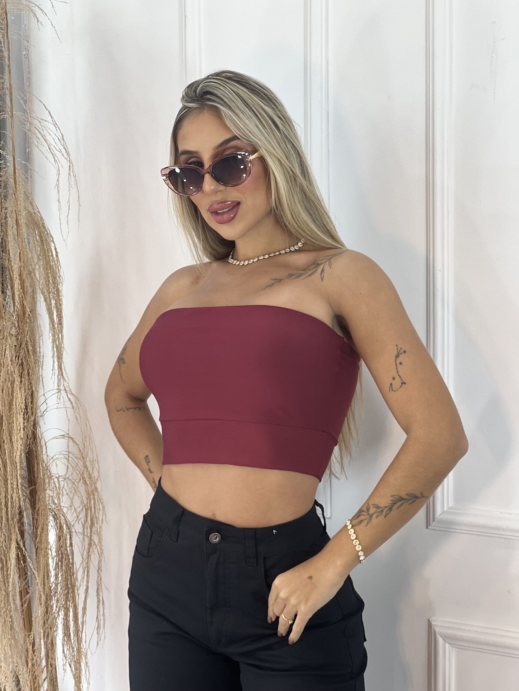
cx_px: 260
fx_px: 1539
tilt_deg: -1.2
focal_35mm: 77
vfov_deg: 25.3
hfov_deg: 19.1
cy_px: 346
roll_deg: +0.6
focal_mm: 9
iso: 80
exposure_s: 1/120
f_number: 2.8
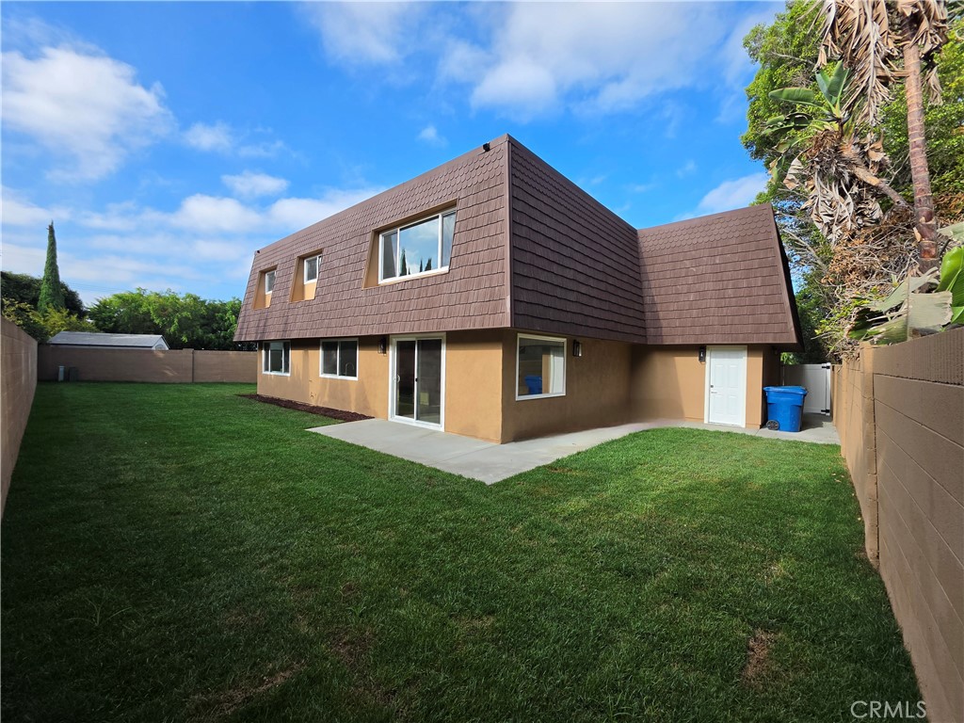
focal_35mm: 13
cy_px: 362
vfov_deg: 89.9
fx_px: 362
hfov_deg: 106.2
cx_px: 482
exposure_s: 1/1000
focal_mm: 2.2
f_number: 1.9
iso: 40
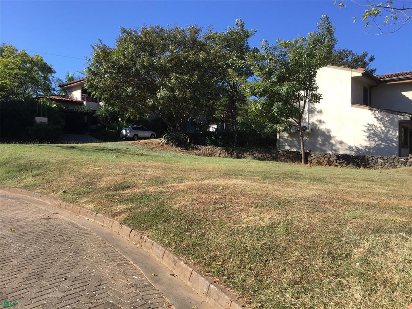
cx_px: 206
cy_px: 154
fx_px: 345
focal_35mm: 29
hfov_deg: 61.7
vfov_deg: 48.2
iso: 32
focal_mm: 4.15
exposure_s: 1/1130
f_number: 2.2
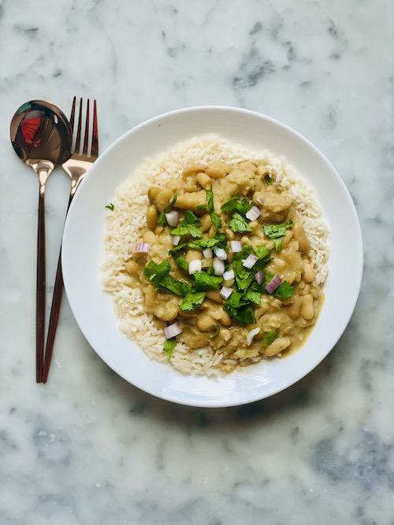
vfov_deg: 36.8
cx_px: 197
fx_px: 789
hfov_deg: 28.0
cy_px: 262
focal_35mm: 52
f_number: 2
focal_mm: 6
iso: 64
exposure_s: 1/122
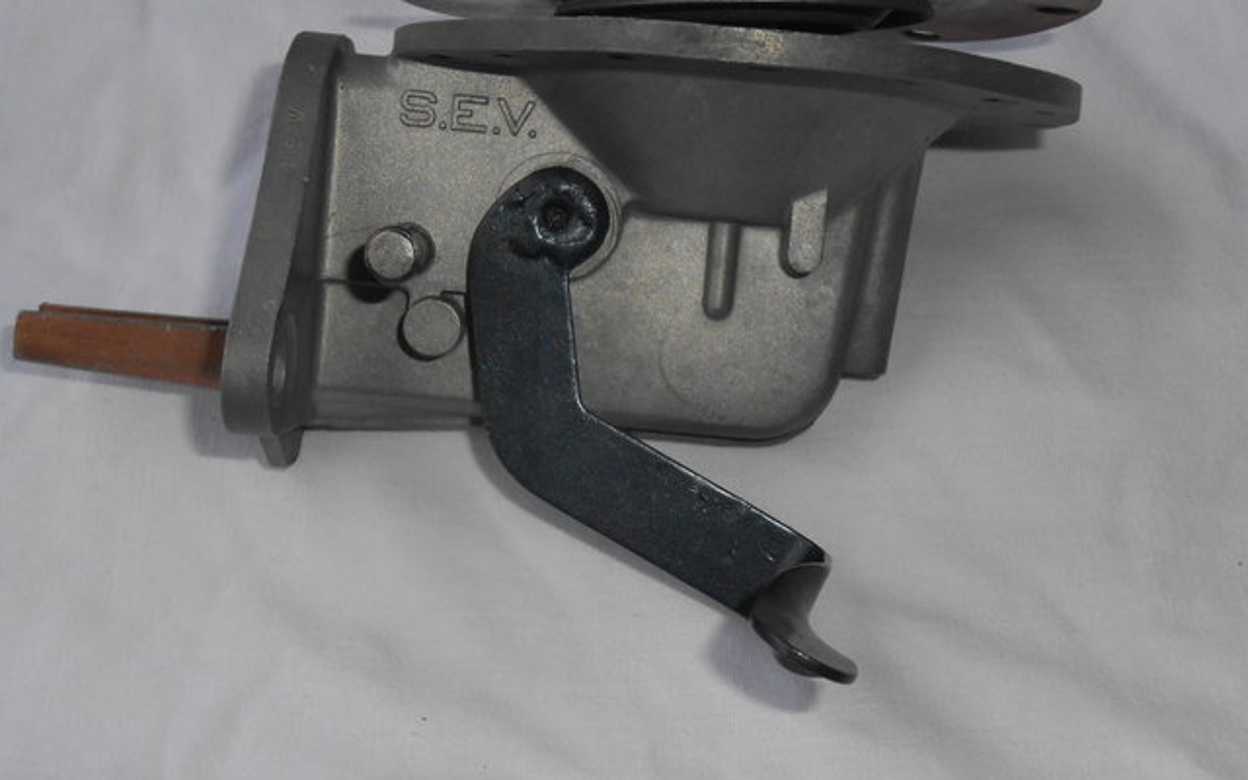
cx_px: 628
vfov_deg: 25.3
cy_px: 352
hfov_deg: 39.6
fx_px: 1735
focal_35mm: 51
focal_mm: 7.8
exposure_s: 1/30
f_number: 14.2
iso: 250
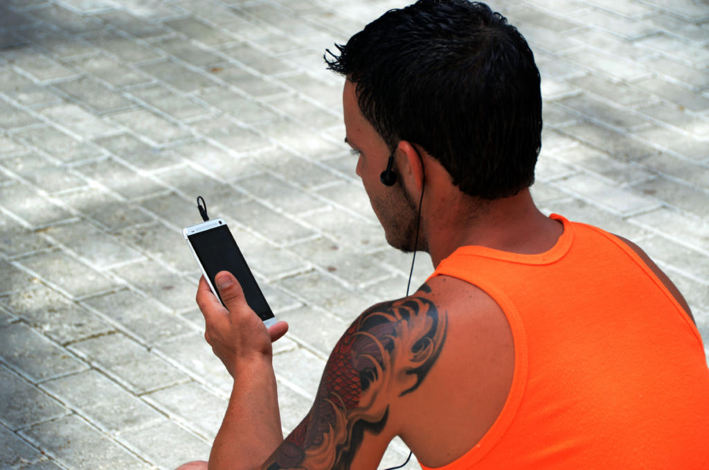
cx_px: 354
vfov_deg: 11.1
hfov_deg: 16.7
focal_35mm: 123
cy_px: 235
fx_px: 2417
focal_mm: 82
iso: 320
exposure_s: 1/250
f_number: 6.3
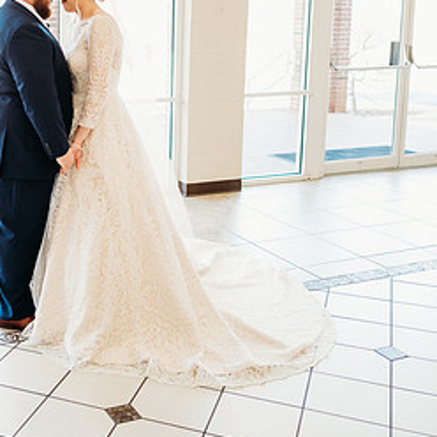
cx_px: 71
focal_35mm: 51
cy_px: 120
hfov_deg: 32.2
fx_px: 728
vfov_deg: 32.9
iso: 400
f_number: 1.8
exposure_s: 1/160
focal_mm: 24
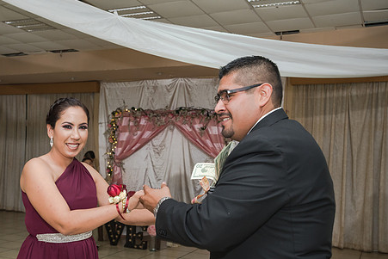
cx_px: 152
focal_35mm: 45
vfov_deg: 29.8
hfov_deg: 43.3
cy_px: 160
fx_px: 485
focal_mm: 35
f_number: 4
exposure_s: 1/100
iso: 1600
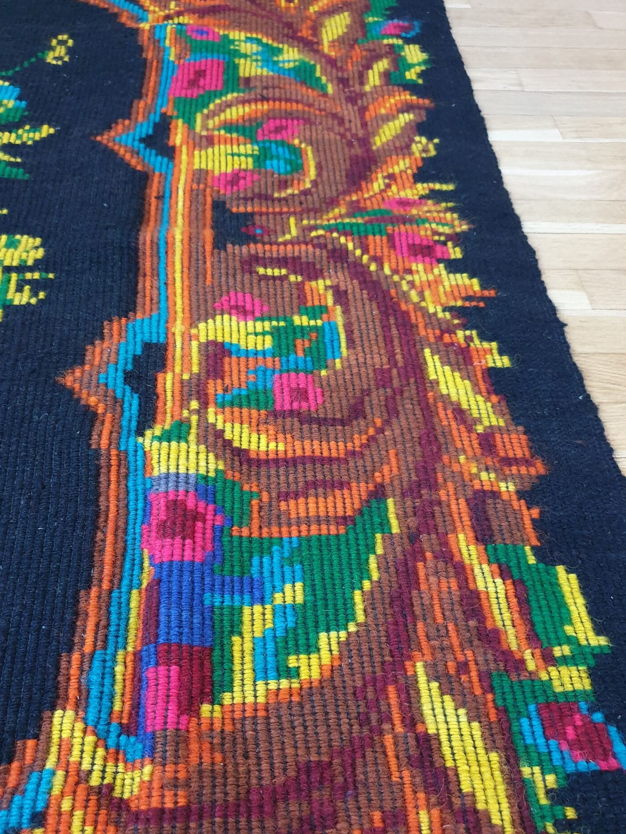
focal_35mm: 28
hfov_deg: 49.7
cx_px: 292
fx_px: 675
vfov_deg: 63.4
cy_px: 427
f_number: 1.5
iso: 250
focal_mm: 4.3
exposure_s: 1/17
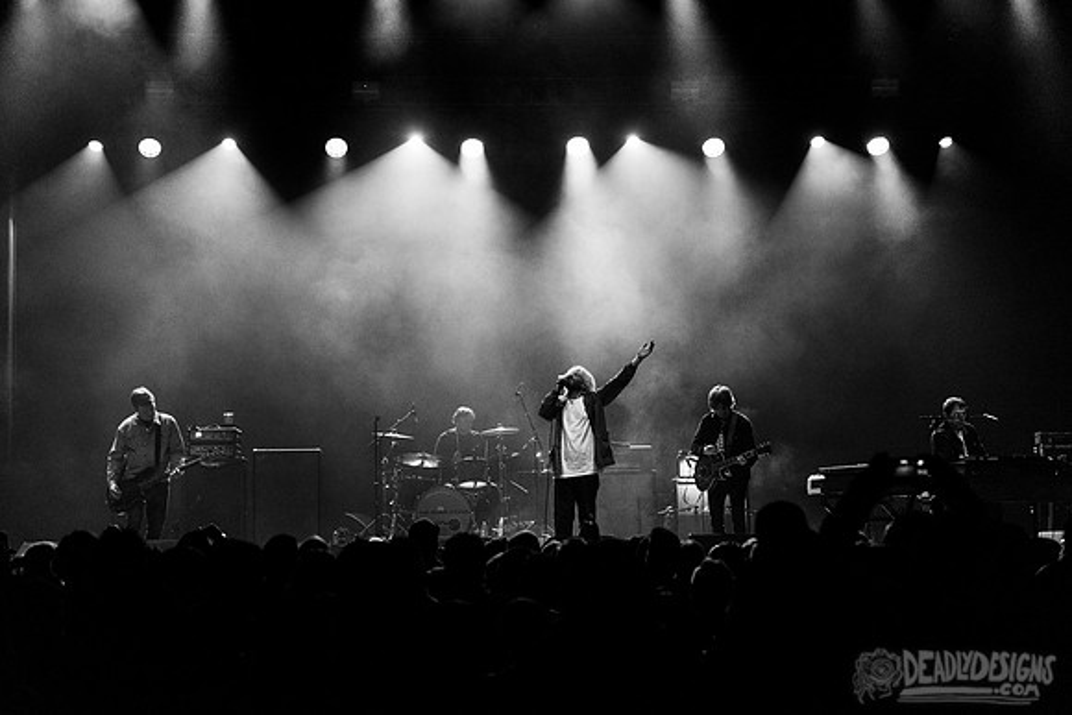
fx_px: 2137
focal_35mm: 72
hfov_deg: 28.2
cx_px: 536
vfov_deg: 19.0
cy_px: 358
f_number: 3.2
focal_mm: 70
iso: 2500
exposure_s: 1/250
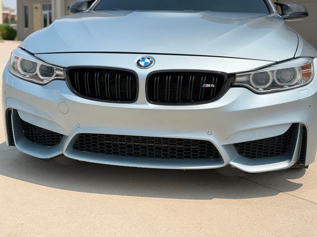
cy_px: 118
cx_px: 158
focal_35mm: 48
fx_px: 440
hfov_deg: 39.7
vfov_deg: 30.3
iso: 100
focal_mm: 6.76
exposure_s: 1/4878
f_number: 1.78
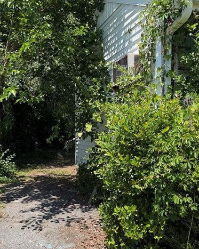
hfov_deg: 42.8
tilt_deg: -1.2
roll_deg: +0.9
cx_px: 68
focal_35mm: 34
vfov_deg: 52.5
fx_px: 250
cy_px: 150
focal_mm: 6.76
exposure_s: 1/2525
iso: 100
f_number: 1.78
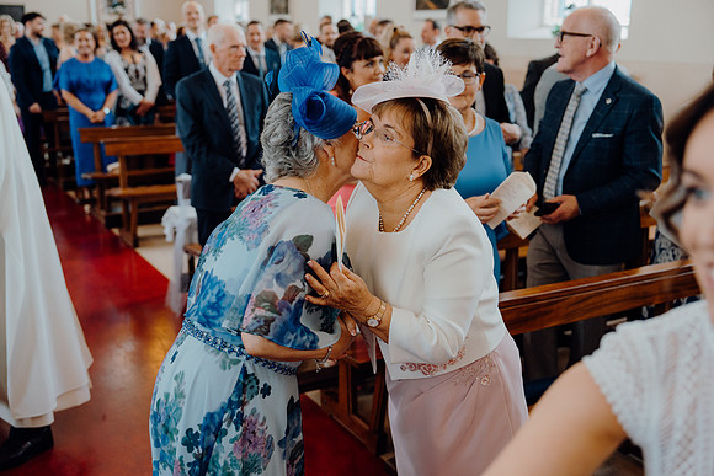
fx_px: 793
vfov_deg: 33.4
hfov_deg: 48.4
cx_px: 357
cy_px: 238
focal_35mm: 40
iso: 640
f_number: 2.8
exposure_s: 1/200
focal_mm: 40
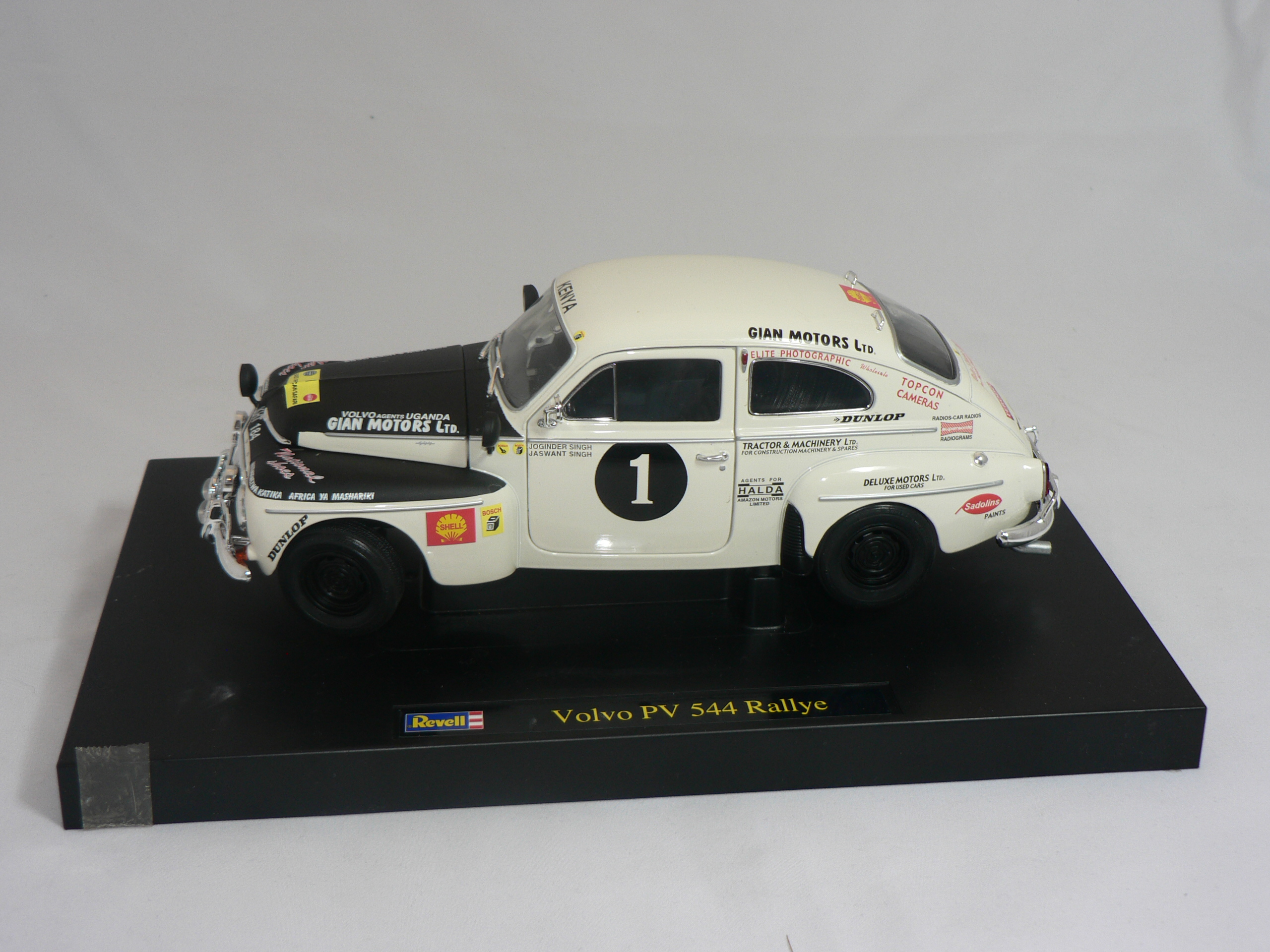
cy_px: 476
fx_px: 1761
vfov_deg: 30.3
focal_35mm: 48
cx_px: 635
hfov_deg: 39.7
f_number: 2.8
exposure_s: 1/60
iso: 80
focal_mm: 8
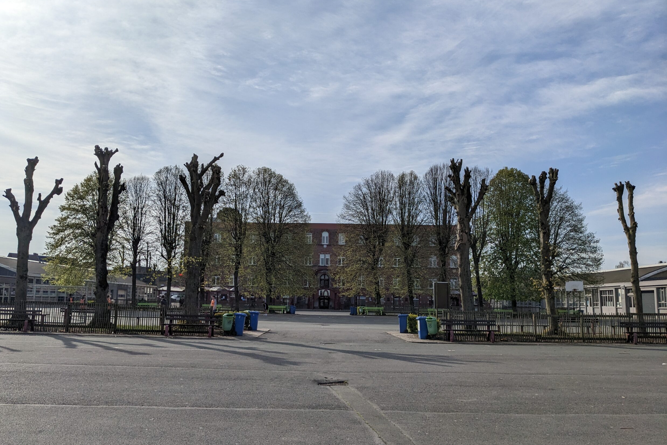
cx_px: 323
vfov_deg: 44.9
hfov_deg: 63.6
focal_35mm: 29
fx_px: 537
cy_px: 242
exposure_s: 1/11765
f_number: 1.73
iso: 75
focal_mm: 4.38
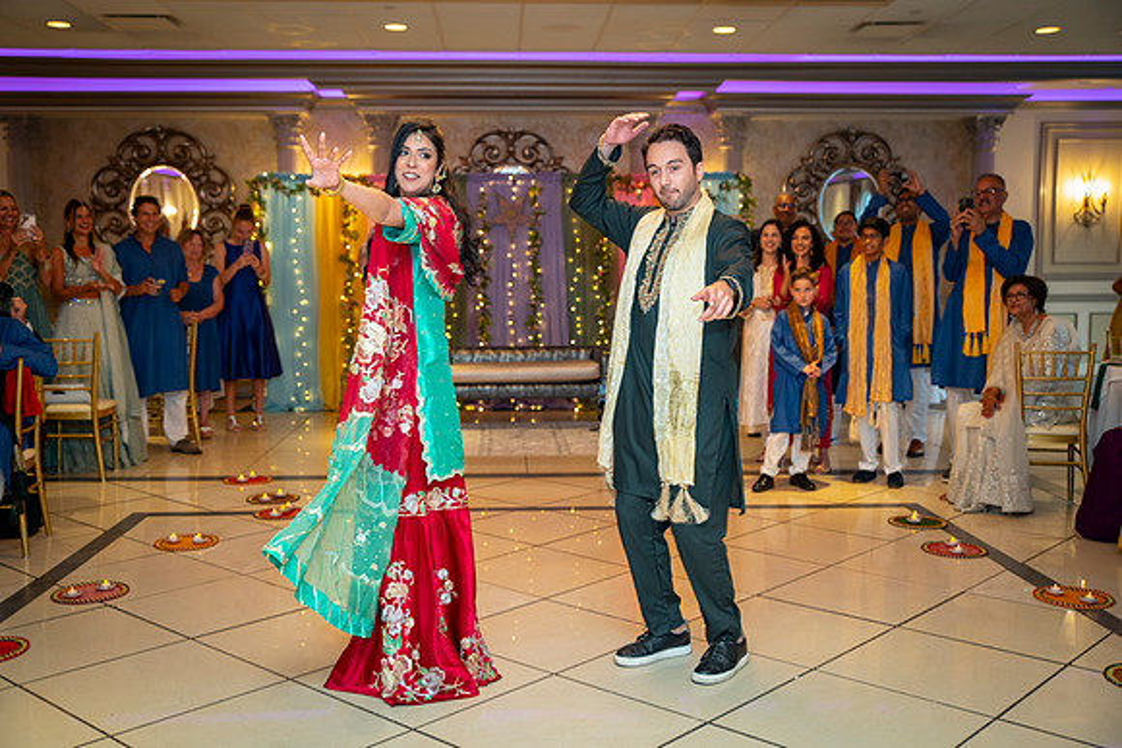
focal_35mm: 38
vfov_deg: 35.5
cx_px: 560
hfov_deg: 51.2
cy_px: 365
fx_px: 1170
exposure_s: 1/80
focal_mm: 36
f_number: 2.8
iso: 1000
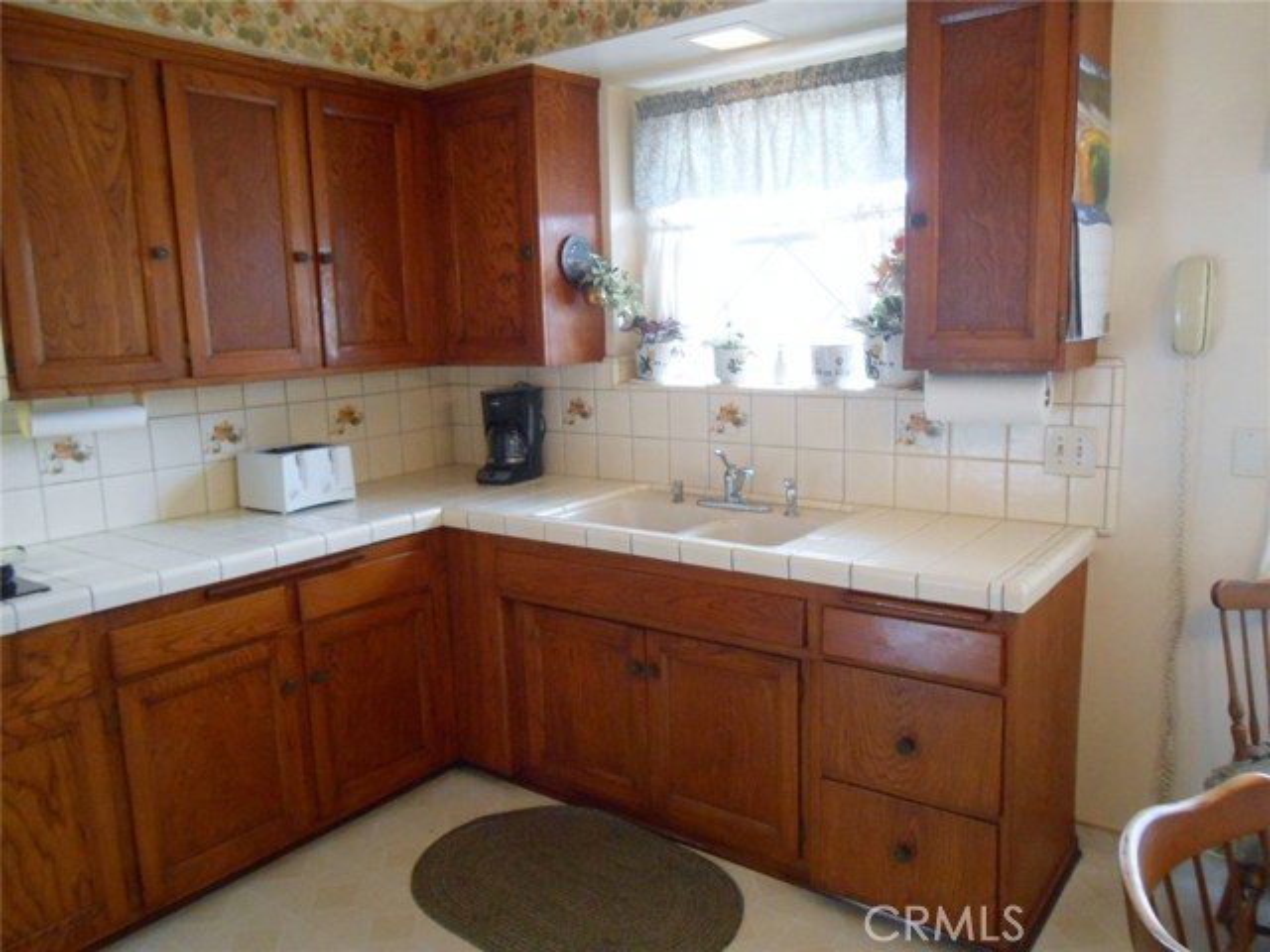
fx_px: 954
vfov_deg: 53.1
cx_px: 635
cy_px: 476
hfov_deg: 67.3
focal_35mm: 26
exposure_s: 1/30
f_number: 3.5
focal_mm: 4.6
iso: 320
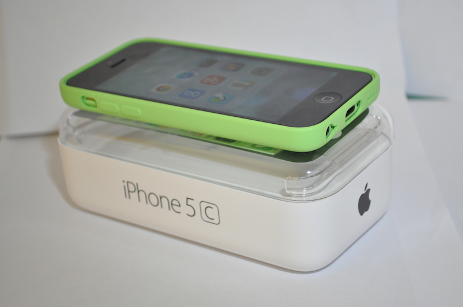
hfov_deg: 24.7
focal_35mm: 82
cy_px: 154
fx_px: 1060
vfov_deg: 16.5
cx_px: 232
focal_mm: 55
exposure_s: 1/60
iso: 800
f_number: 5.6
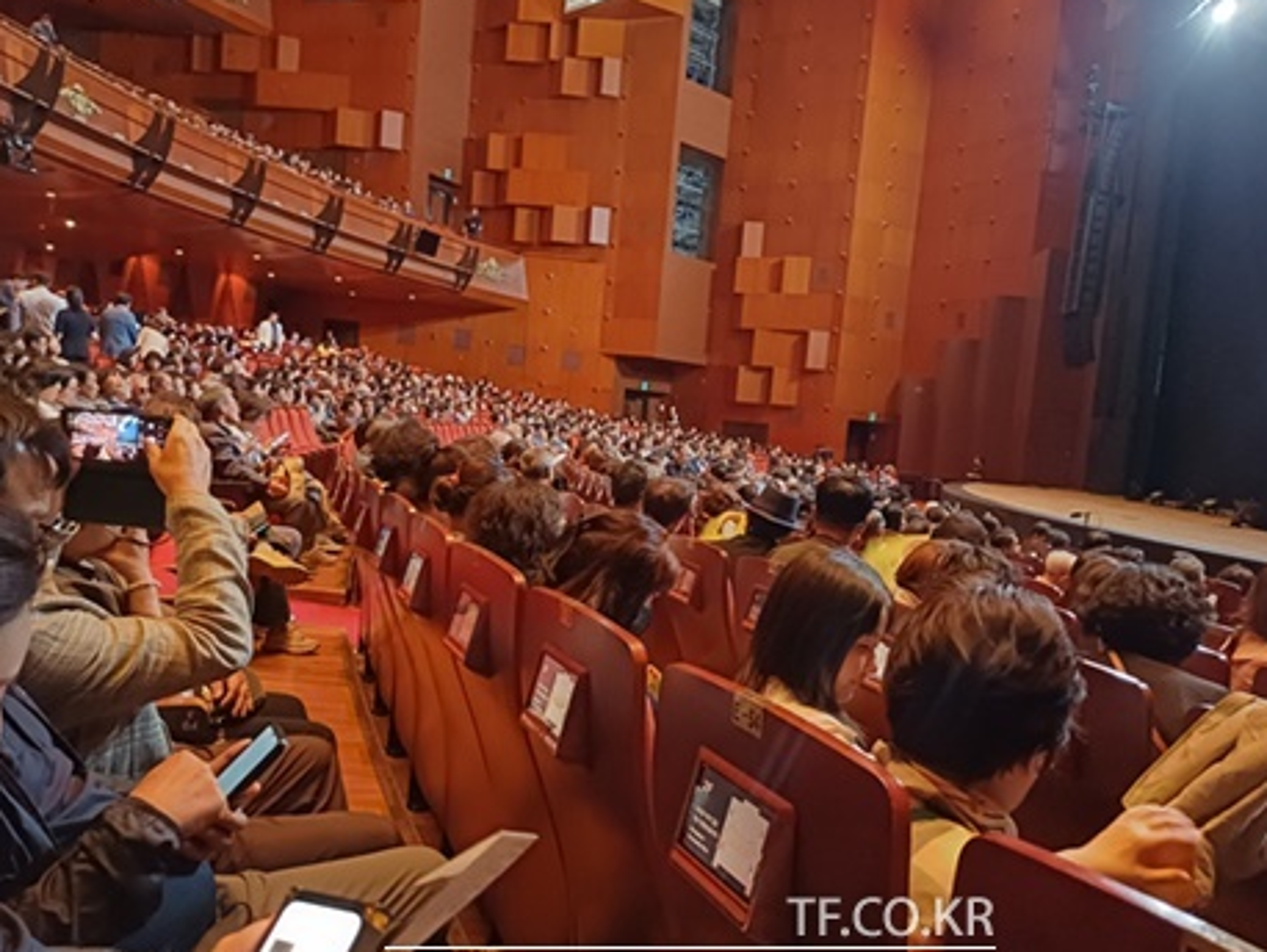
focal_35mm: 30
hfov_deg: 59.8
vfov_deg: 46.7
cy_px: 536
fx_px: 1099
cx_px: 689
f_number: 1.8
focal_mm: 4.65
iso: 1600
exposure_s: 1/15
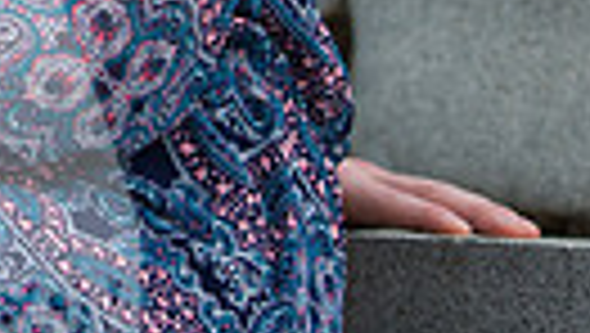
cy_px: -503
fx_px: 8441
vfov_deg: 2.2
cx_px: -422
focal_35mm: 539
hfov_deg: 4.0
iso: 160
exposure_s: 1/500
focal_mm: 100
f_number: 5.6
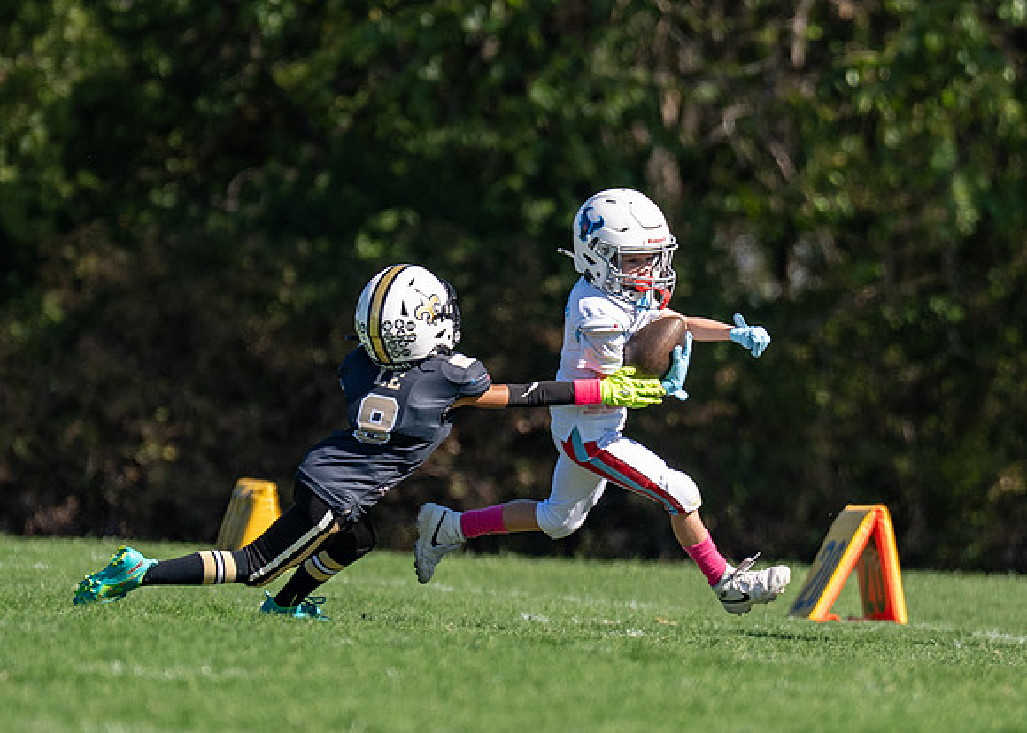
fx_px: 17885
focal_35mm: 613
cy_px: 403
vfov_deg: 2.3
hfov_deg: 3.3
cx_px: 481
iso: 100
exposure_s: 1/2000
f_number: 2.8
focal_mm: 200
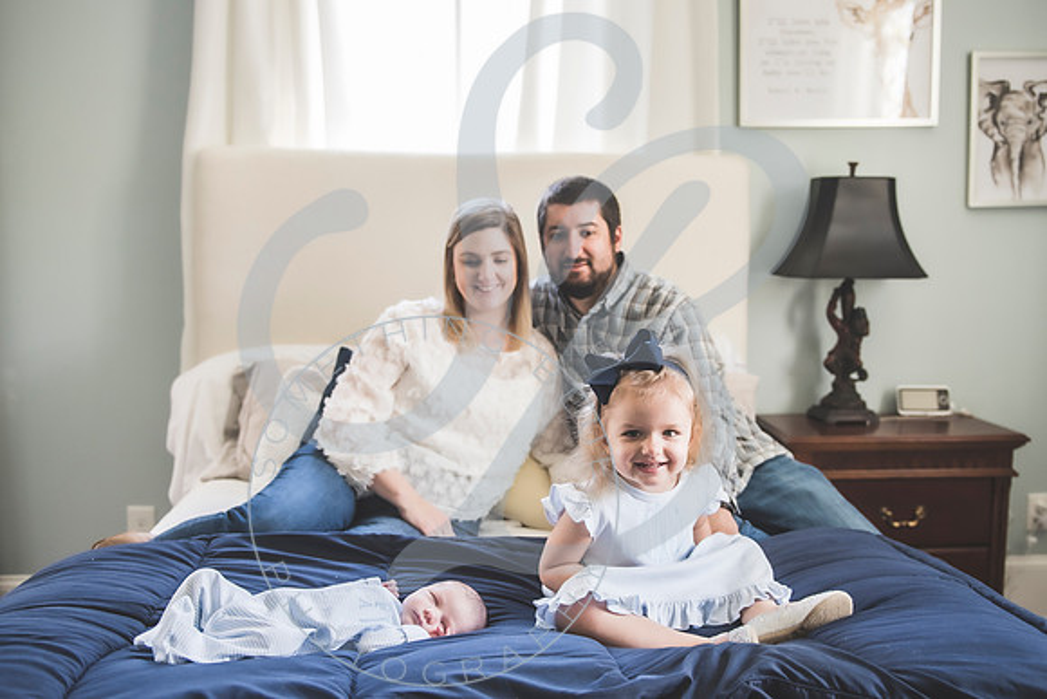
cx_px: 571
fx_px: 996
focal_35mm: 34
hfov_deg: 55.4
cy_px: 369
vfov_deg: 38.7
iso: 500
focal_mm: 28
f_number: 2.8
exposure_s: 1/125
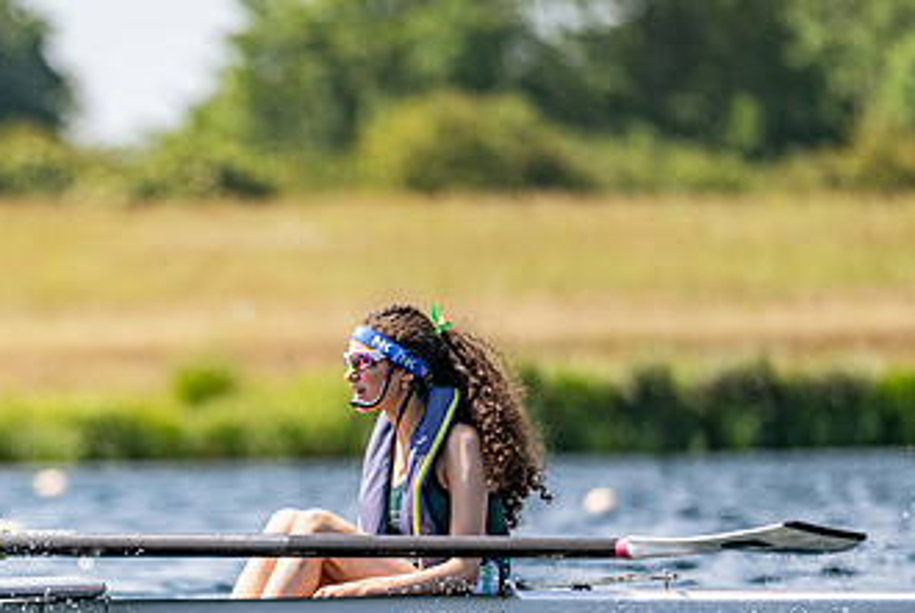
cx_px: 172
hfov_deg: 2.9
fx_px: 17866
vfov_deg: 2.0
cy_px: 470
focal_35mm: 702
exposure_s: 1/2500
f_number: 4.5
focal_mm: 400
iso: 250
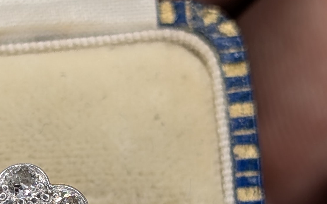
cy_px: 231
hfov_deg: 18.7
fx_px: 971
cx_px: 16
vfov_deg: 11.8
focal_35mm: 109
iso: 22
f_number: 1.68
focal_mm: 6.9
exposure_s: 1/741
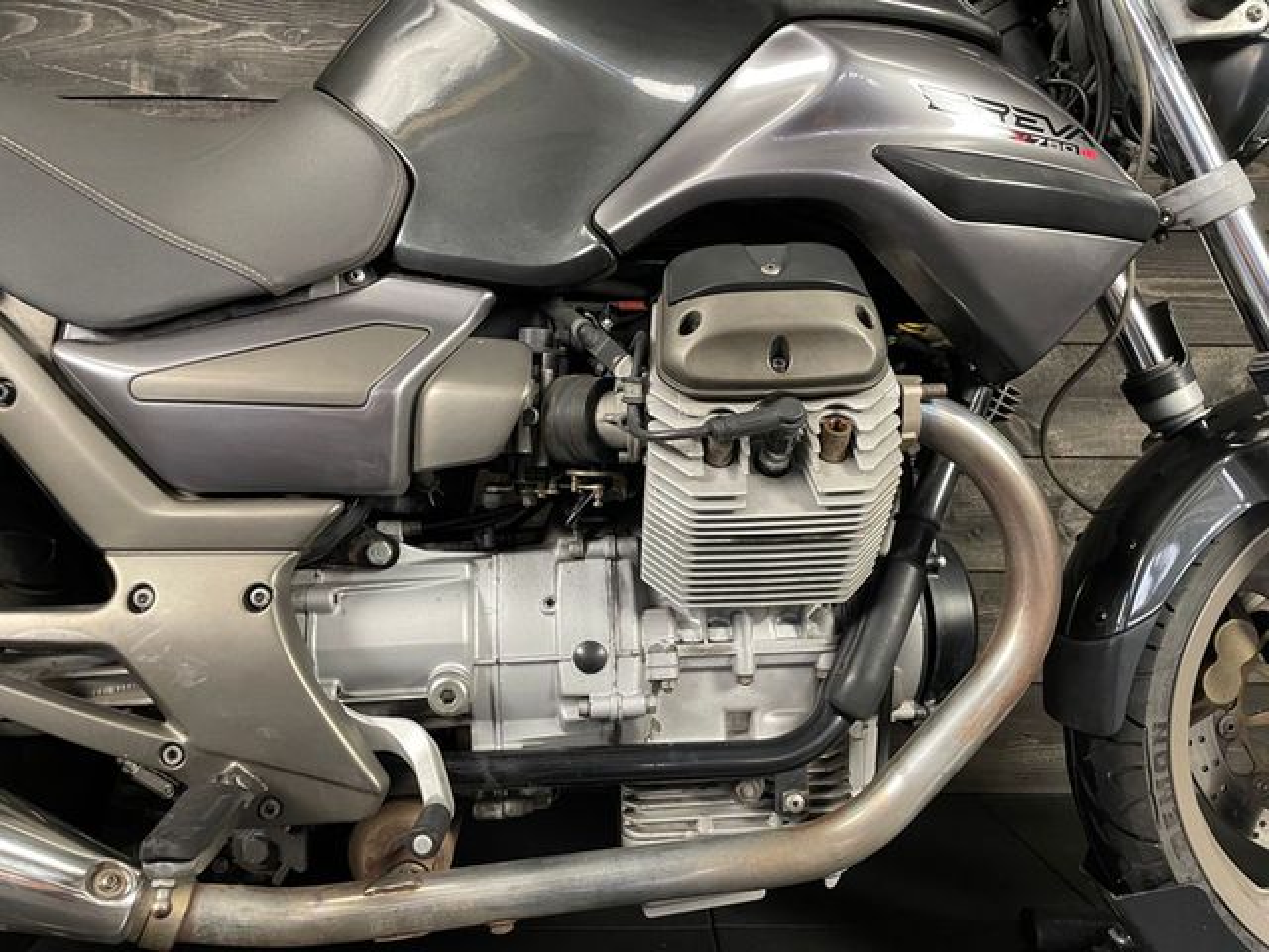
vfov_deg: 53.1
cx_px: 634
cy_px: 476
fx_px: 953
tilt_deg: -0.4
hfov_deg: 67.3
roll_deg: -0.3
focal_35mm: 26
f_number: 1.6
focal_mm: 4.2
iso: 250
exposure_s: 1/50
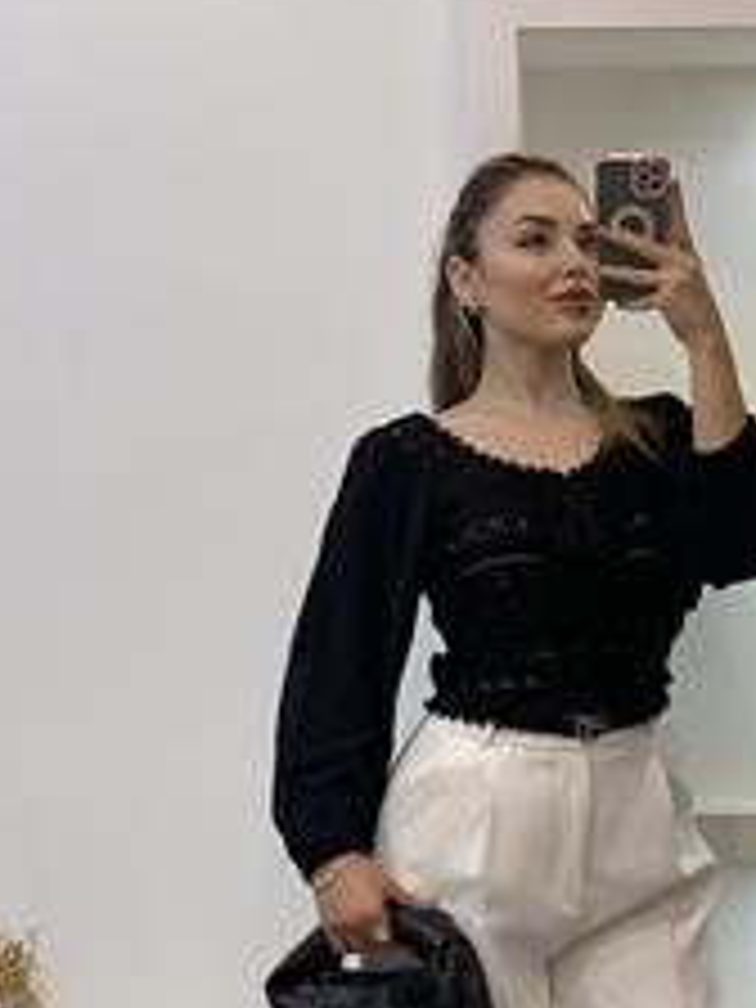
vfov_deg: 20.1
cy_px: 898
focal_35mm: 96
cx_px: 576
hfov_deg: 15.3
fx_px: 2795
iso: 80
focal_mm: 6
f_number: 2
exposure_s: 1/100
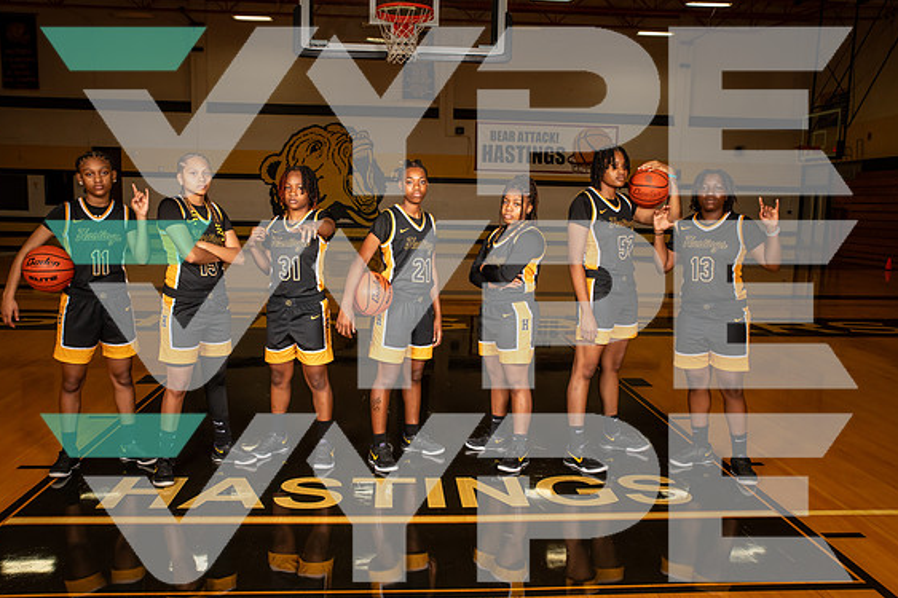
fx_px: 823
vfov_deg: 39.9
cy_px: 305
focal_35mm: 33
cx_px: 451
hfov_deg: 57.2
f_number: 7.1
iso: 640
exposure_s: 1/400
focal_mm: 32
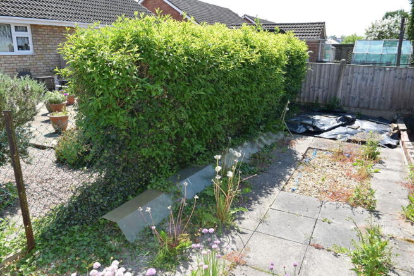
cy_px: 138
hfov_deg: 67.4
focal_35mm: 27
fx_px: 311
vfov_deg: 48.0
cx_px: 207
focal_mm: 18
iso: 100
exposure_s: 1/160
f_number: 6.3
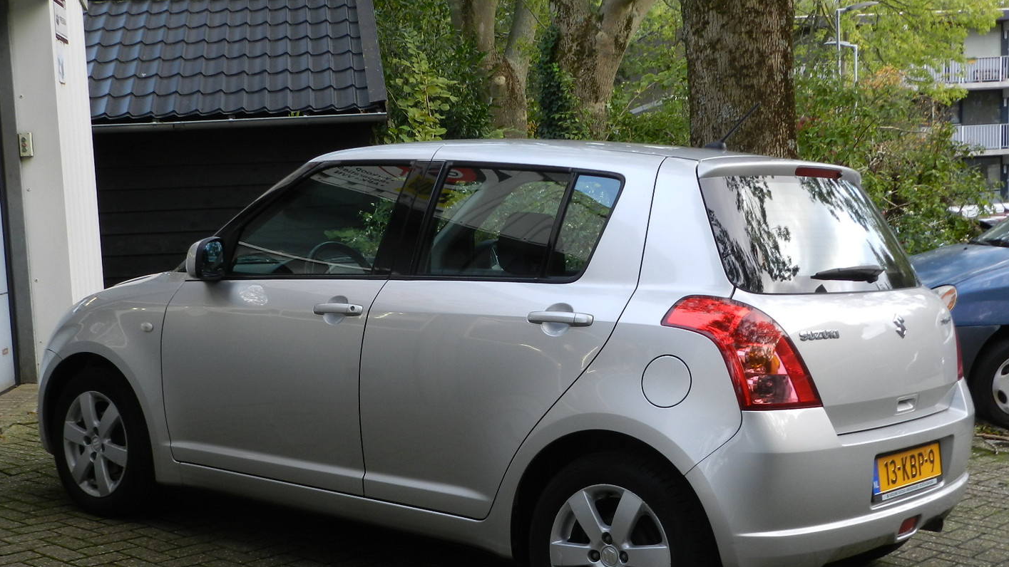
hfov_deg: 40.6
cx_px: 500
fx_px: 1365
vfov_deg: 23.4
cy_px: 371
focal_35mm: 51
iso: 160
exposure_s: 1/30
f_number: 4.2
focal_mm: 8.1
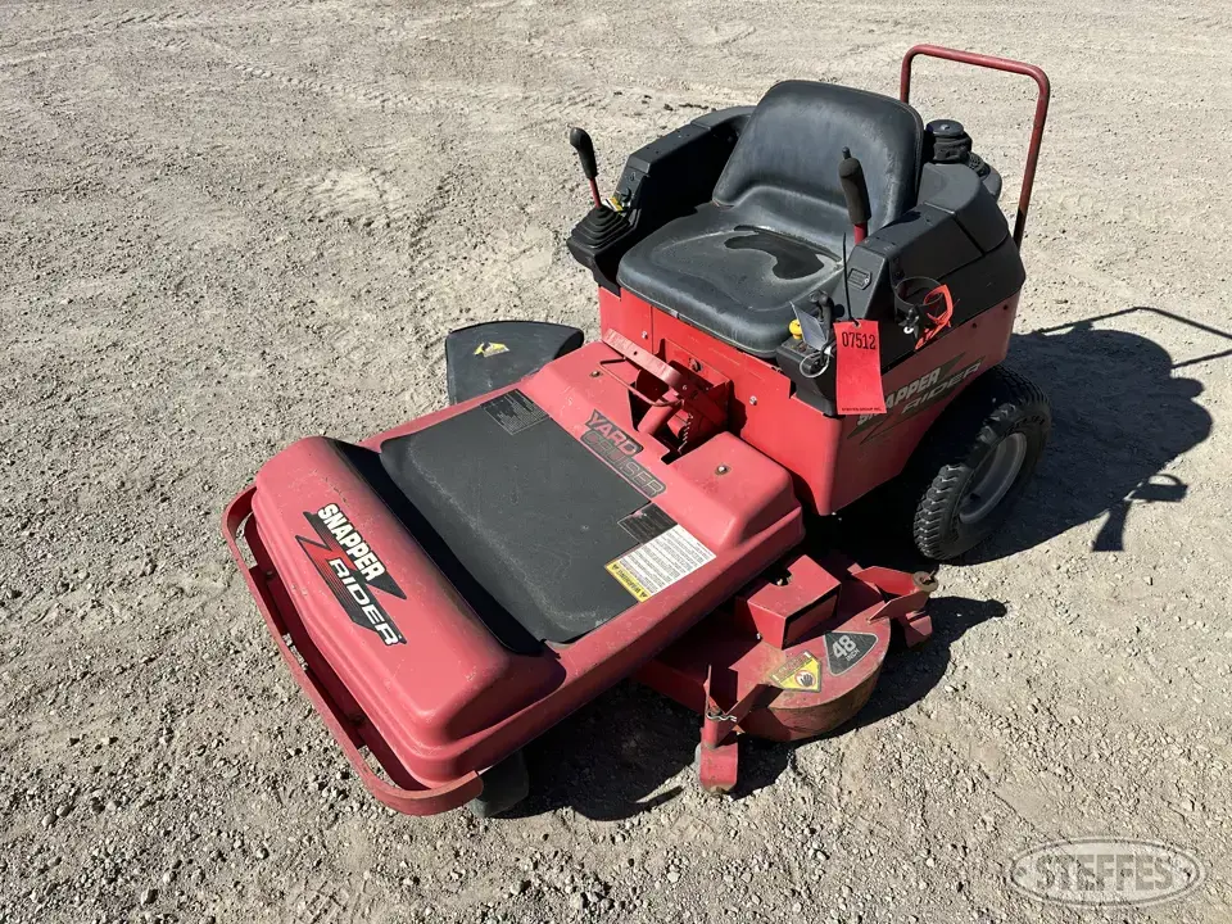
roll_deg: +1.5
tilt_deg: -36.9
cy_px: 462
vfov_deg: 56.8
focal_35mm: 24
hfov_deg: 71.6
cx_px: 616
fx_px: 854
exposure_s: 1/4348
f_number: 1.78
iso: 80
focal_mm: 6.86
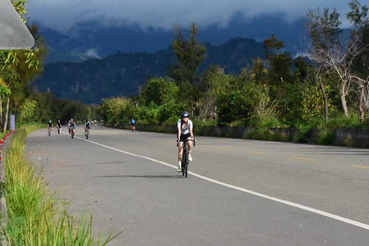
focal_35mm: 155
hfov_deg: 13.2
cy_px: 123
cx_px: 184
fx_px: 1590
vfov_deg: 8.9
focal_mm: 155
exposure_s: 1/4000
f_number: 29
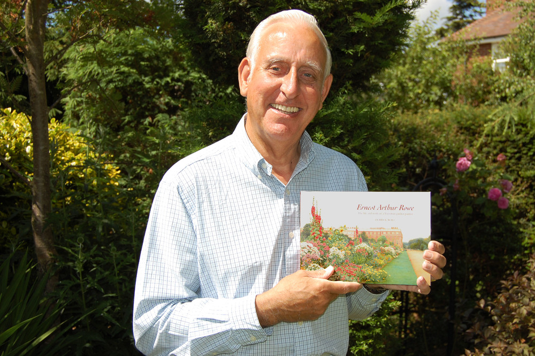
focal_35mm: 46
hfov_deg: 42.4
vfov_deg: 28.9
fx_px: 690
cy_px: 178
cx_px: 268
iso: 200
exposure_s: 1/500
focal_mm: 31
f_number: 6.3
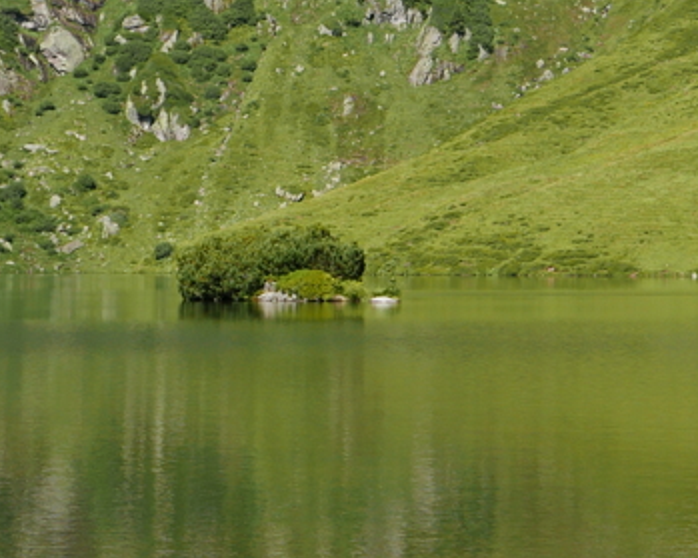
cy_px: -26
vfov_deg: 11.5
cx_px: 333
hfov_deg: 14.6
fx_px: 2726
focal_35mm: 132
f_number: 5.6
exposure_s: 1/640
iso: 200
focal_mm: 18.6
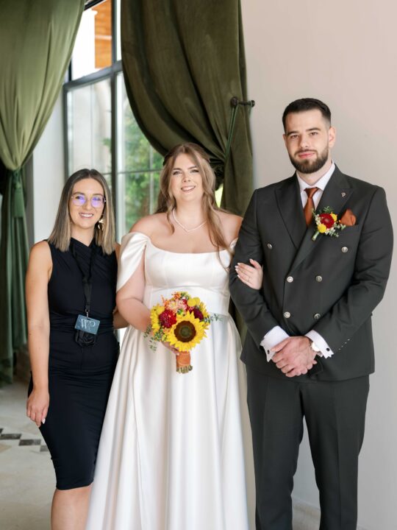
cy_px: 265
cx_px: 198
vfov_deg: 38.2
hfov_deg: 29.1
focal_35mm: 50
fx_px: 765
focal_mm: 63
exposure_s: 1/125
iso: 200
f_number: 2.8
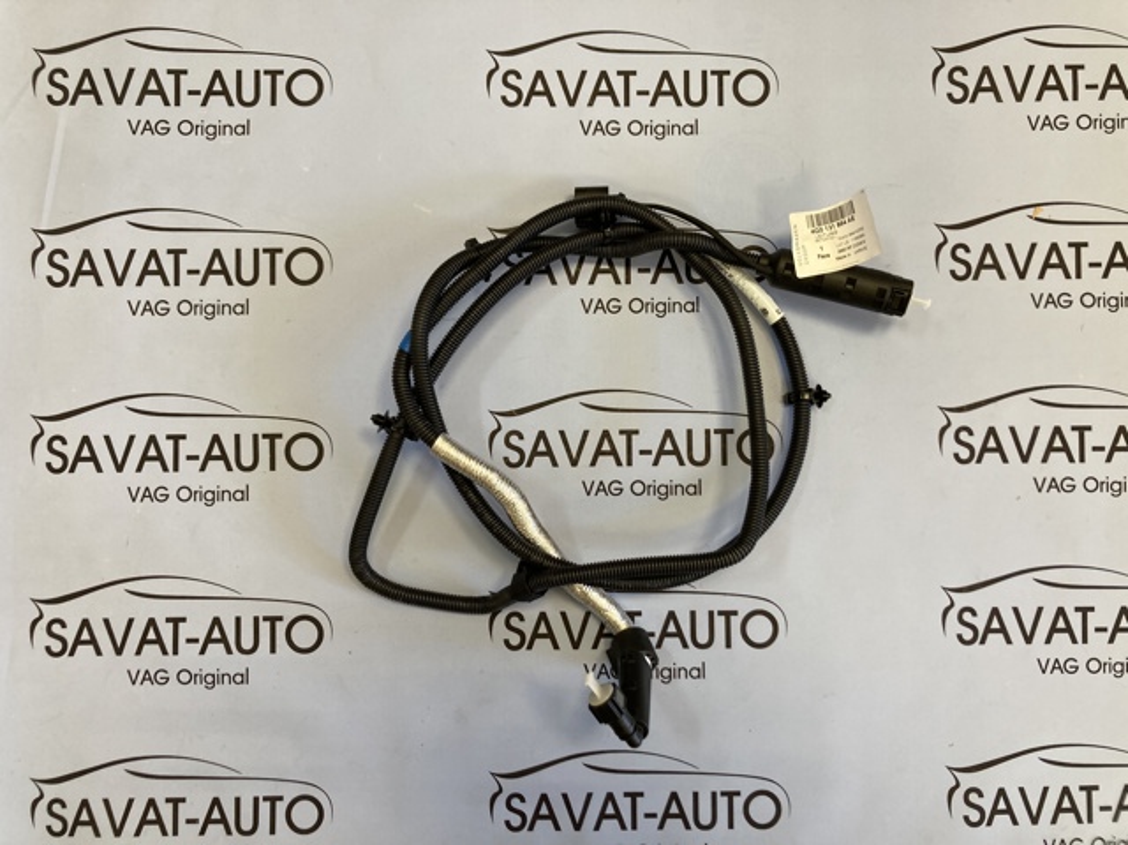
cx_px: 564
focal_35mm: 28
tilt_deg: -88.3
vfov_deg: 49.7
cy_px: 422
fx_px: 912
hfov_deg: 63.5
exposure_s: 1/50
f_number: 1.8
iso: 64
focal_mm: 3.99
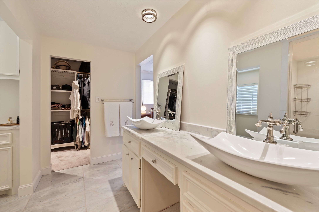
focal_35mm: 15
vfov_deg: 77.2
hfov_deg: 100.4
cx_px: 160
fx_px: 133
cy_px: 106
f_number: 6.3
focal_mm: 15
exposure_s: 1/2.5
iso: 125
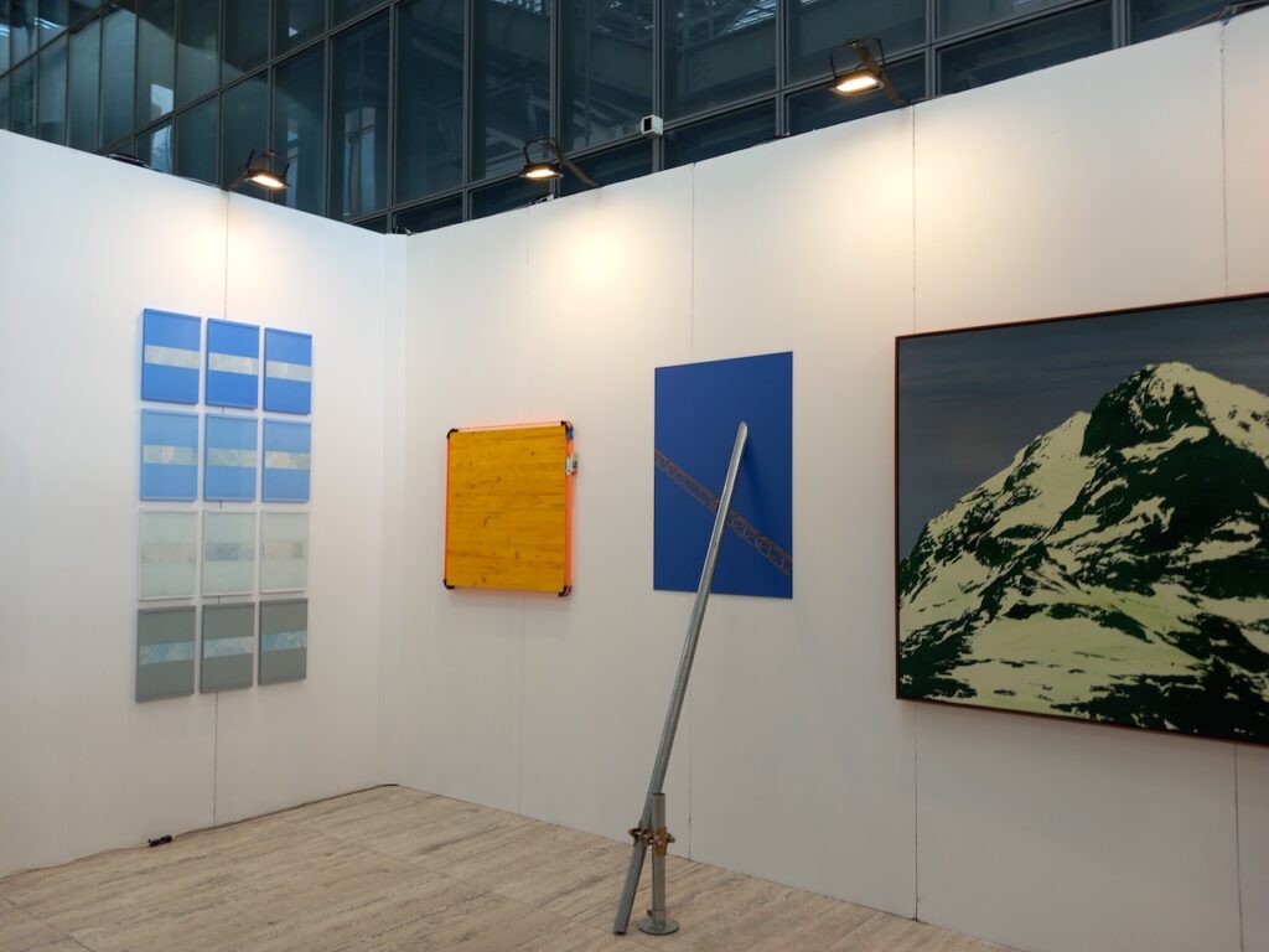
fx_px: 990
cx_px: 634
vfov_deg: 51.4
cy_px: 476
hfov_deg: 65.3
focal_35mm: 27
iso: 40
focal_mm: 4
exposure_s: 1/50
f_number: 1.8
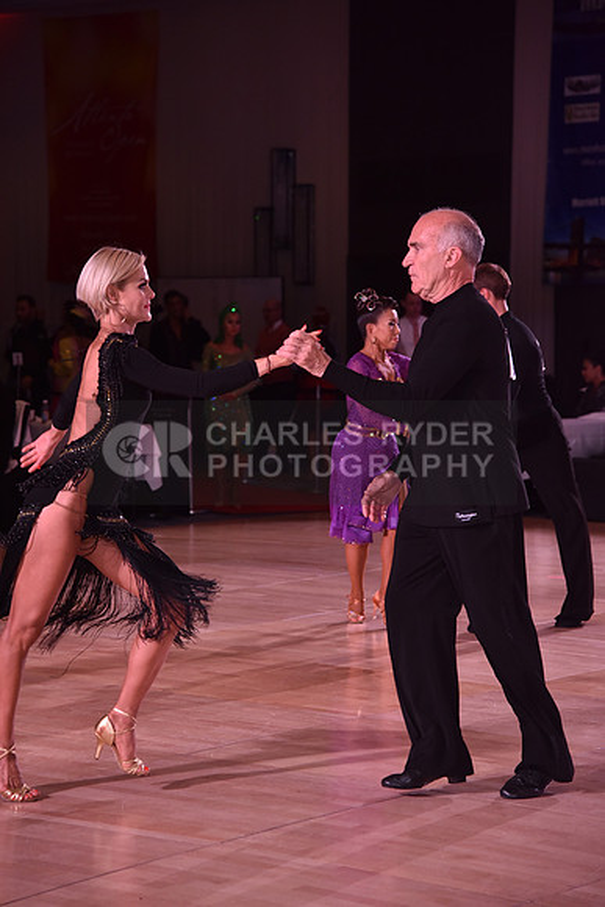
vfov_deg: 22.1
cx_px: 302
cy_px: 454
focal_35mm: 92
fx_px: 2318
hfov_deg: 14.9
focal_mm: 92
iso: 1250
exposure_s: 1/250
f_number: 4.5
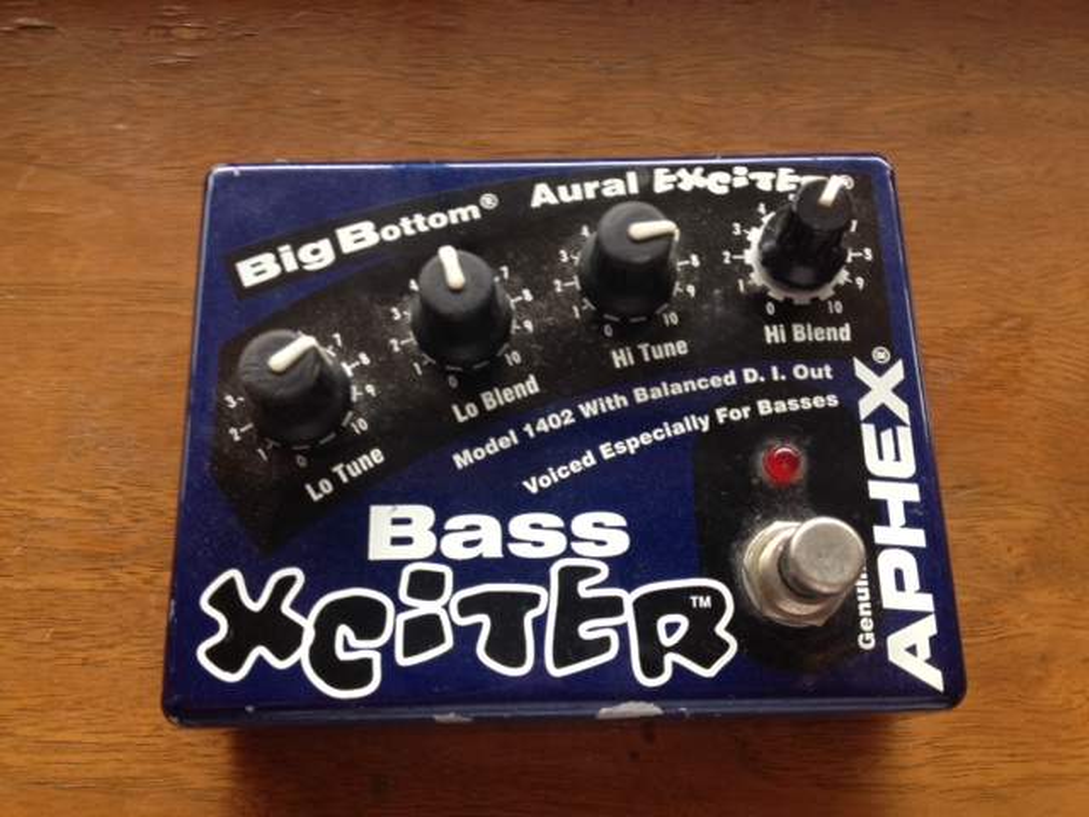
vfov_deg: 40.7
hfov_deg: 52.6
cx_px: 544
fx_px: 1101
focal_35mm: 35
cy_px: 408
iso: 50
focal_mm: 4.28
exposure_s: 1/24
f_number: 2.4
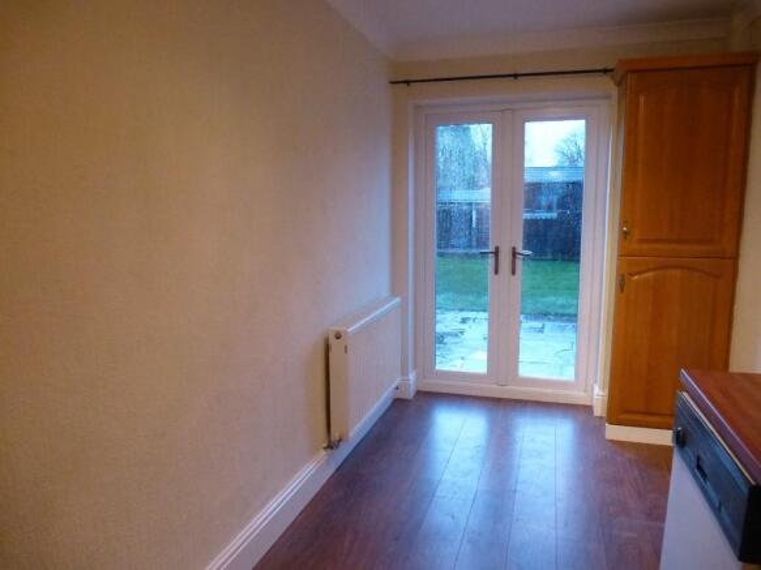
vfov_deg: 56.8
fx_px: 528
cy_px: 285
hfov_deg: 71.6
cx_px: 380
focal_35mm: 24
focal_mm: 4.3
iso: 800
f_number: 3.3
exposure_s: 1/40
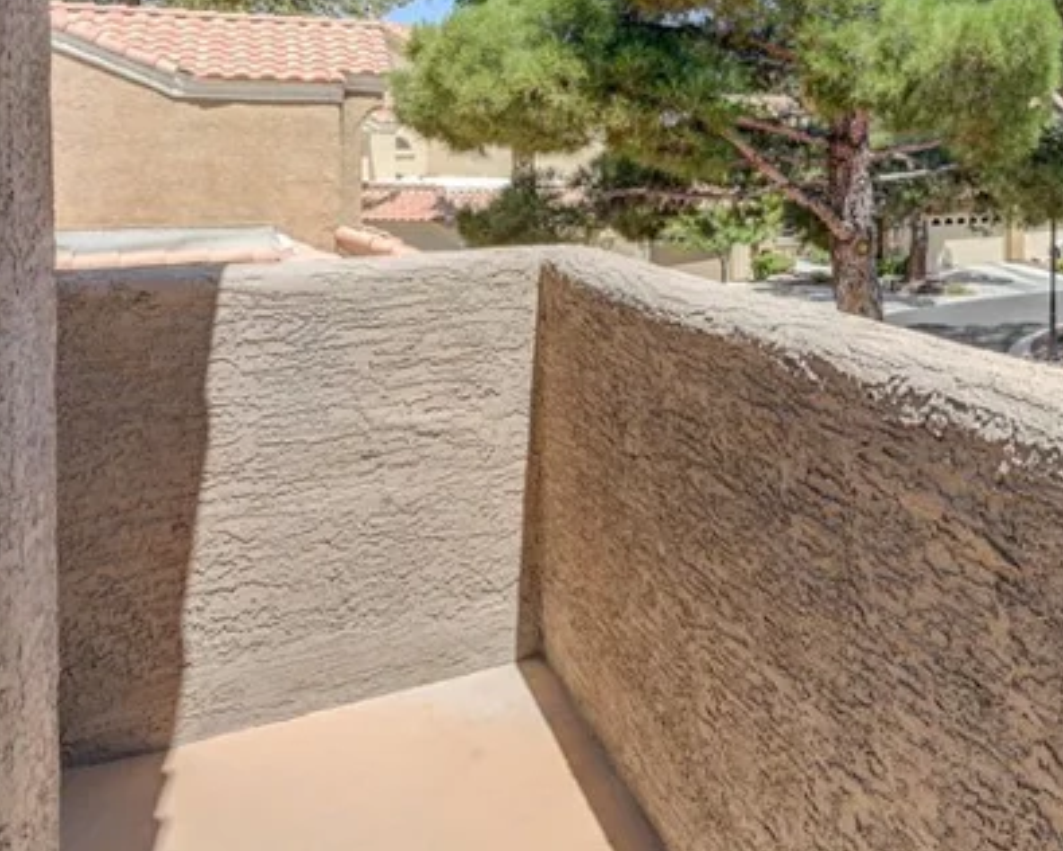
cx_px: 1133
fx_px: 1070
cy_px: 184
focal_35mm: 34
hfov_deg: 42.9
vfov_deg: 41.7
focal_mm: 14
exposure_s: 1/1000
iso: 800
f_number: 10
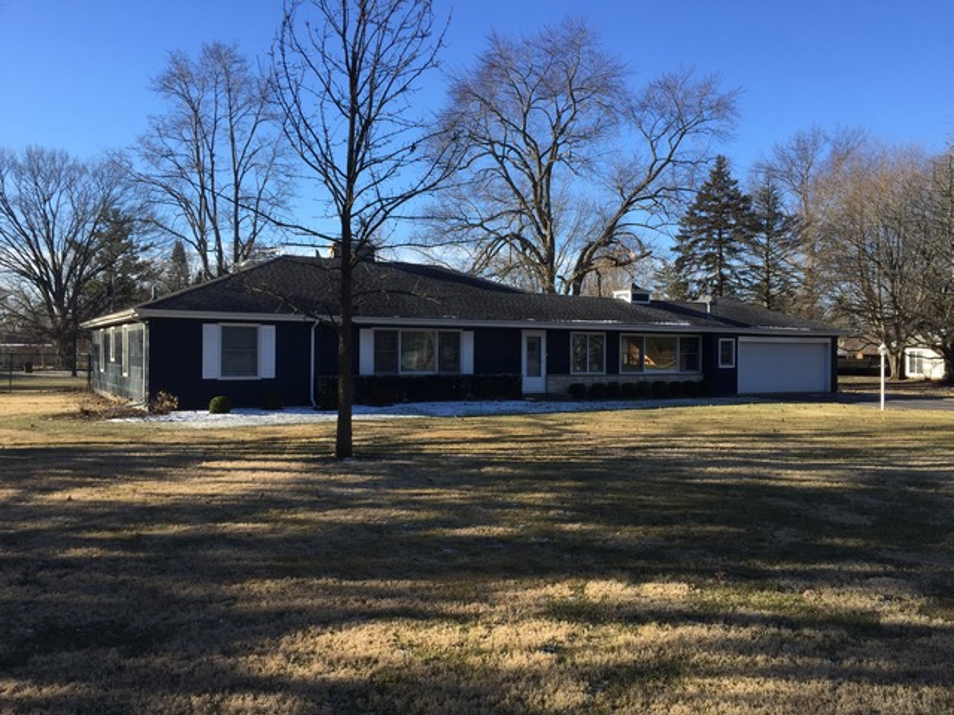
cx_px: 477
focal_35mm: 29
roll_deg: -0.2
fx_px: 799
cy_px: 358
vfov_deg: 48.2
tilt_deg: -2.1
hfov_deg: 61.7
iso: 32
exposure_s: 1/775
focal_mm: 4.15
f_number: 2.2
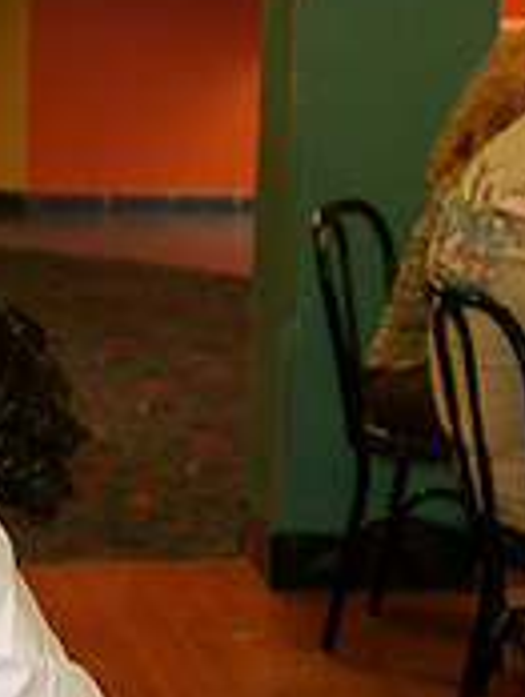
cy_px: 463
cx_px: -273
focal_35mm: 144
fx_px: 2905
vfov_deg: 13.7
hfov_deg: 10.0
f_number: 2.8
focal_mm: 30
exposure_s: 1/60
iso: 800
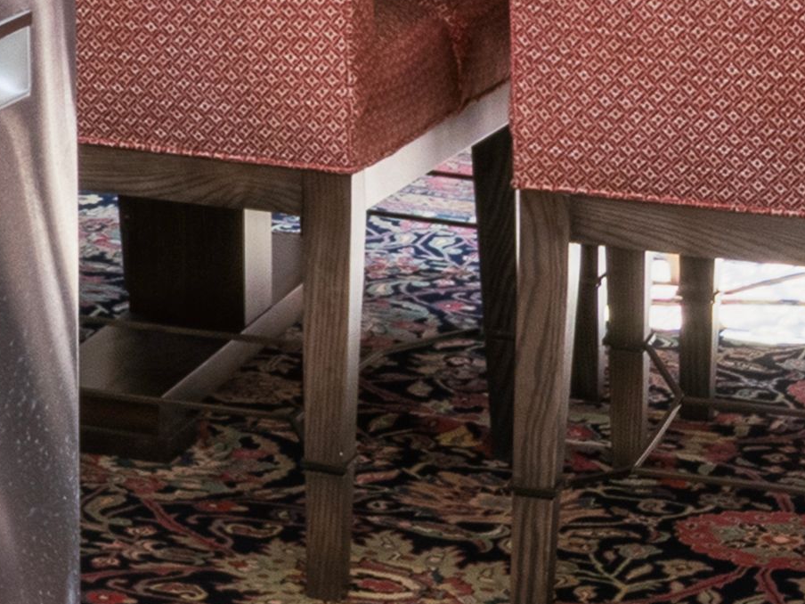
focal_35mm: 178
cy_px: -775
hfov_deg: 9.8
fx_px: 4139
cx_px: -1150
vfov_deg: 7.8
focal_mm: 20
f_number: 10
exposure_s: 1/800
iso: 400
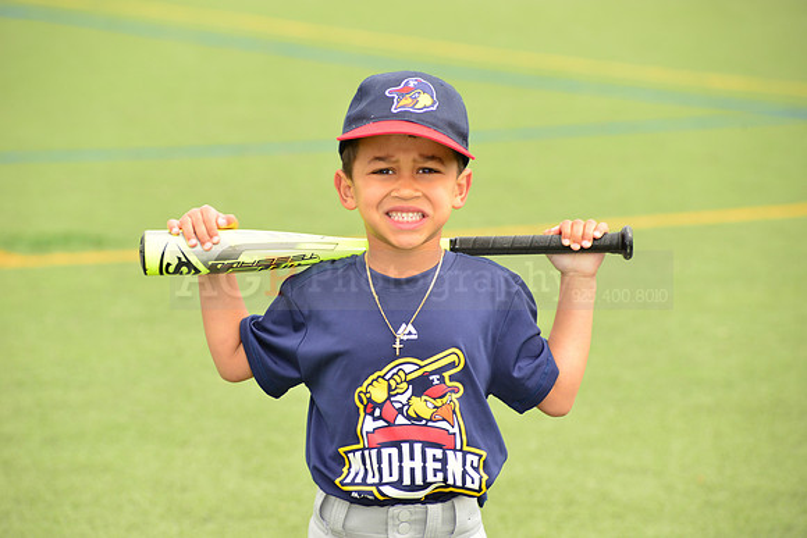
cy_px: 269
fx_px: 4484
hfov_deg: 10.3
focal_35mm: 200
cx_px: 404
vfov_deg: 6.9
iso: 250
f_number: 8
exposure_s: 1/200
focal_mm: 200
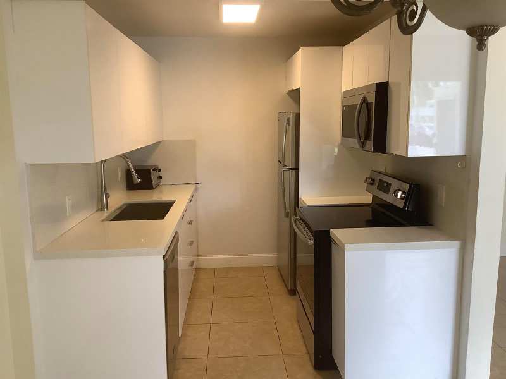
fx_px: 453
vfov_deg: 45.4
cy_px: 190
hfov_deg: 58.4
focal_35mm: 31
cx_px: 253
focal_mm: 3.3
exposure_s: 1/100
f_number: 2.4
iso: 100
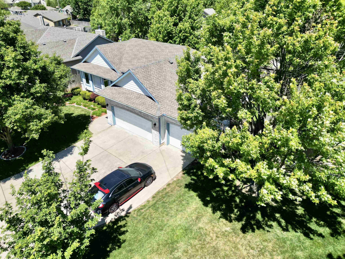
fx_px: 239
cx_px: 172
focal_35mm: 24
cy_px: 130
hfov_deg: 71.6
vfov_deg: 56.8
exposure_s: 1/2000
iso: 100
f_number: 1.7
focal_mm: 6.72
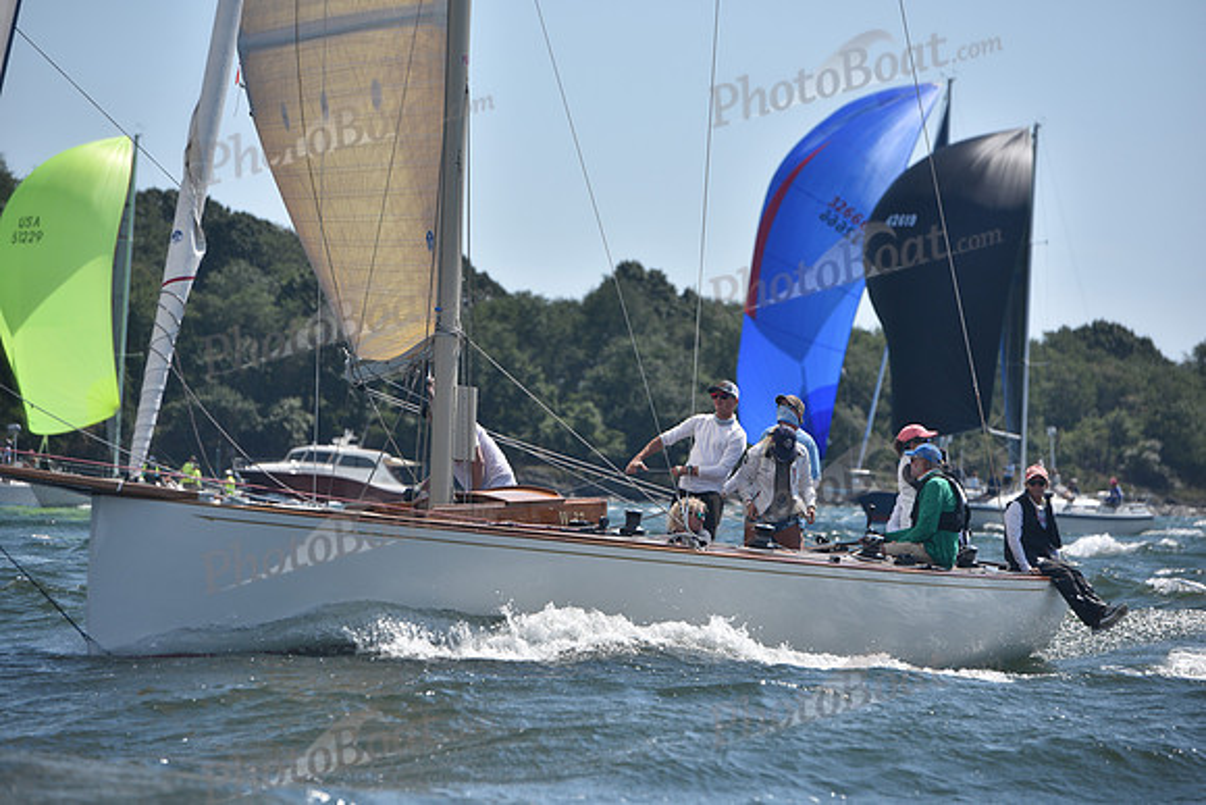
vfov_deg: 7.6
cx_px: 603
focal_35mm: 180
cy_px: 402
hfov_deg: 11.4
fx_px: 6031
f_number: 5
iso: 250
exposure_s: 1/1250
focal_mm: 180
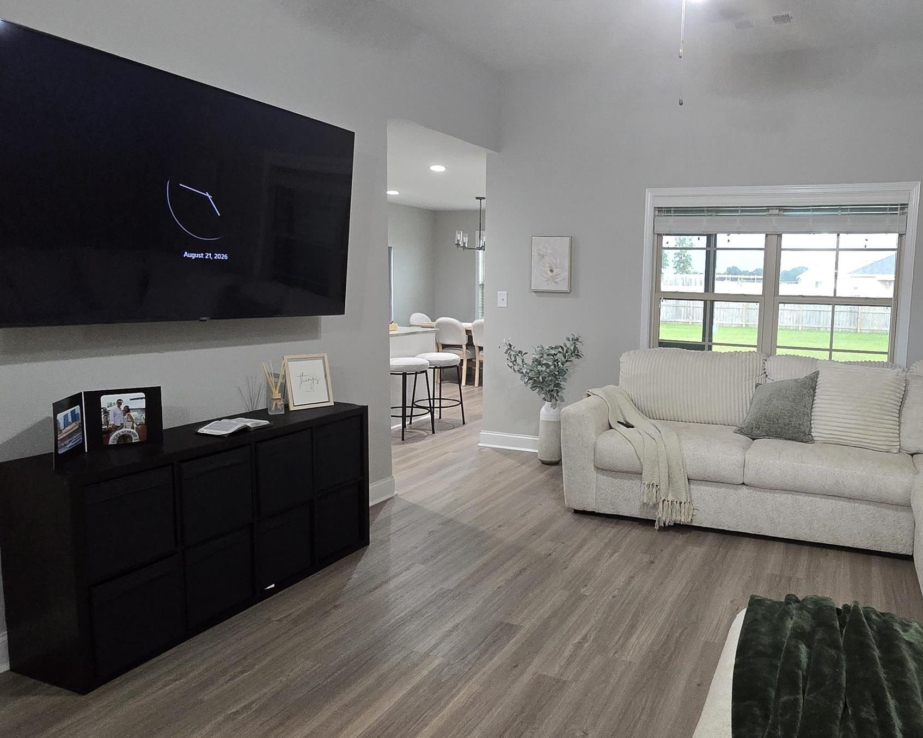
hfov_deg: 70.8
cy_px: 358
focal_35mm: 23
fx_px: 628
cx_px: 602
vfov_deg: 60.9
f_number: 2.2
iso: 500
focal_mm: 2.2
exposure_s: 1/60
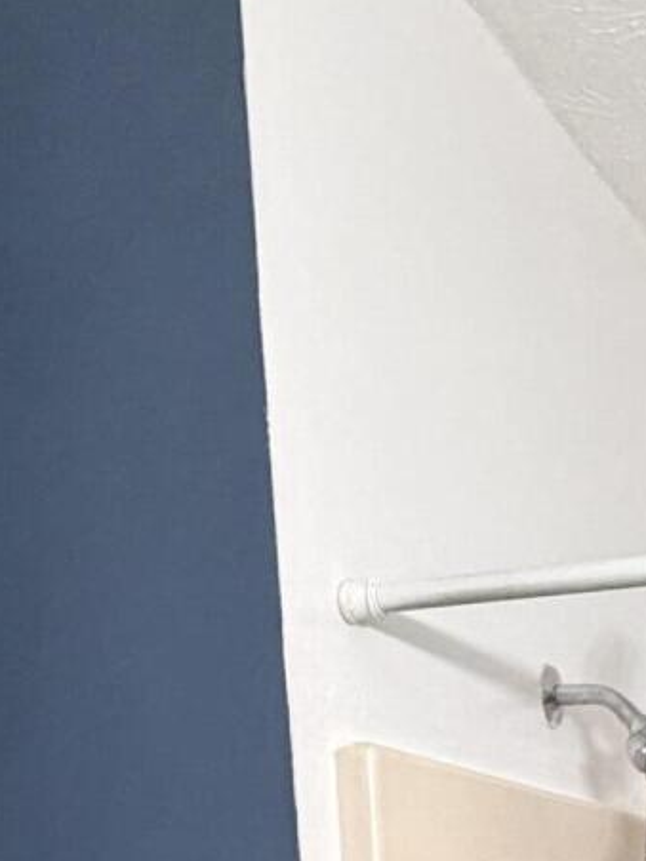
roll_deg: +2.1
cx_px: 656
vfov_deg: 24.1
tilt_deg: -12.0
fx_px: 1543
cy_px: 1309
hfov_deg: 22.7
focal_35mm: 62
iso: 250
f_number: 2.2
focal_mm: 2.22
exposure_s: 1/60
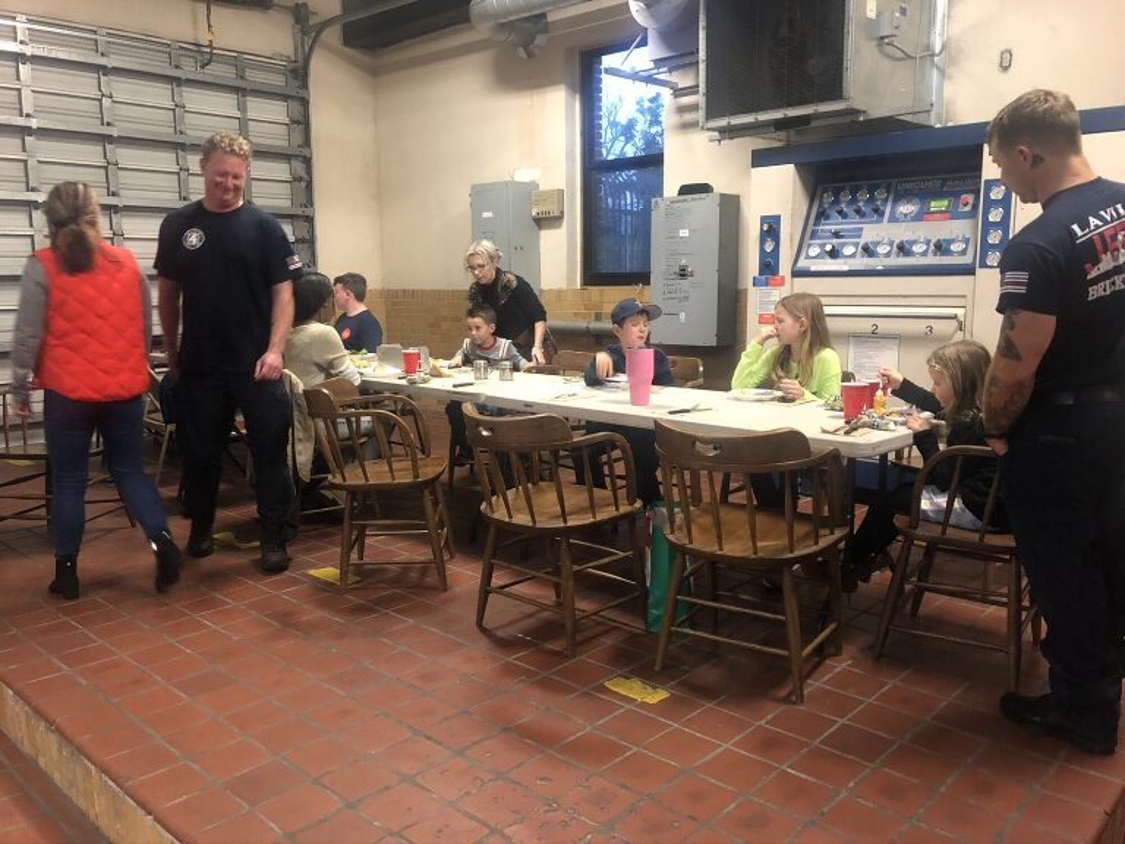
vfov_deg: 49.7
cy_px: 422
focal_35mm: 28
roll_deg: +0.8
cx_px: 562
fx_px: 910
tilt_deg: -7.3
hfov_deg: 63.4
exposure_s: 1/9
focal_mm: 3.99
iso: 100
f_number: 1.8
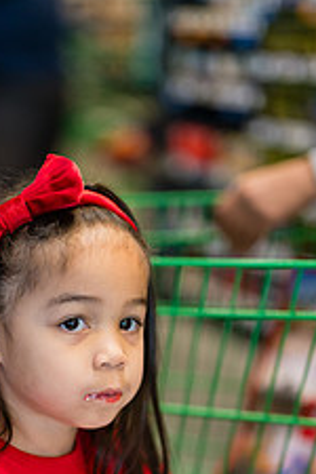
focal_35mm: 100
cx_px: 67
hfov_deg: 13.6
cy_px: 453
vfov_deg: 19.9
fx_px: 1317
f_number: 1.2
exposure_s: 1/500
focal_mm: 50
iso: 640
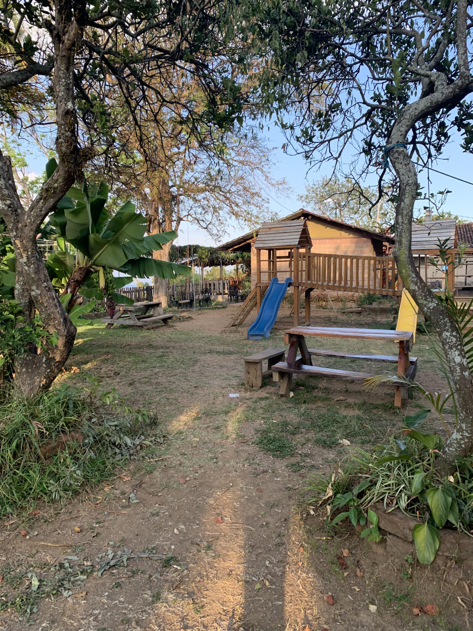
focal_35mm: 26
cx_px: 236
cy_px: 316
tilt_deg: -3.2
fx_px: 474
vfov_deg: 67.3
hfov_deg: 53.1
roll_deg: +1.3
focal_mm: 4.25
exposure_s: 1/248
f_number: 1.8
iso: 25
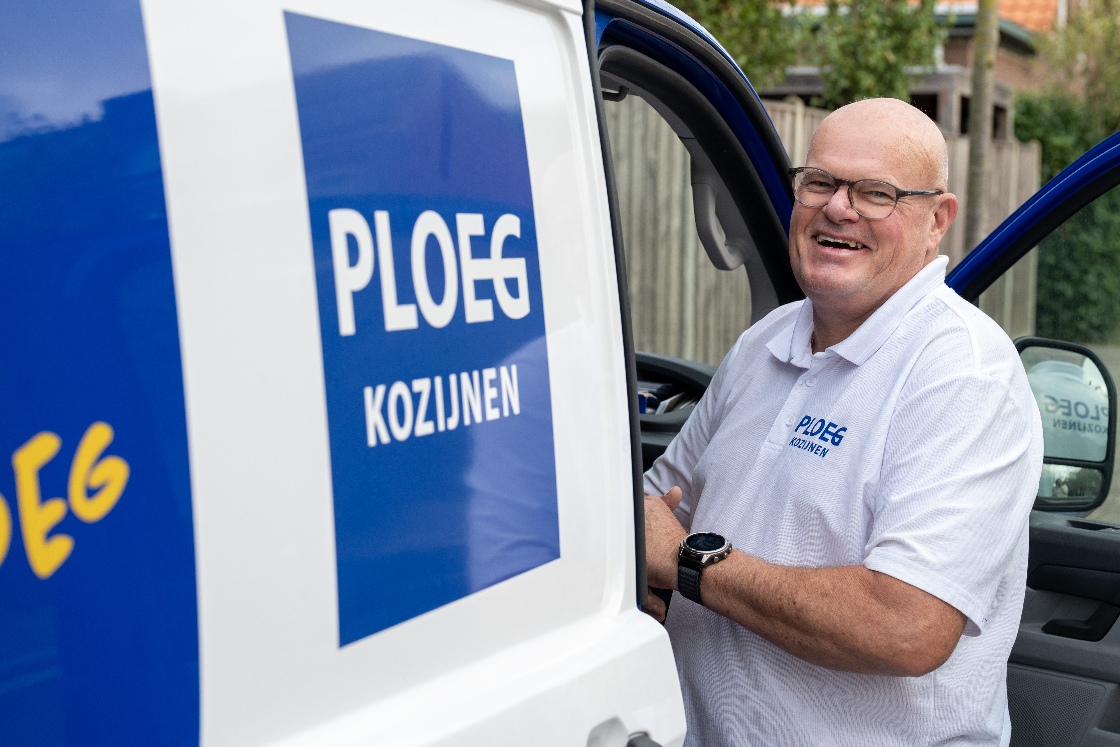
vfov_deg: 20.9
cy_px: 311
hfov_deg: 30.9
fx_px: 2022
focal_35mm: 65
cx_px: 635
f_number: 5
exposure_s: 1/320
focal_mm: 55
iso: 500
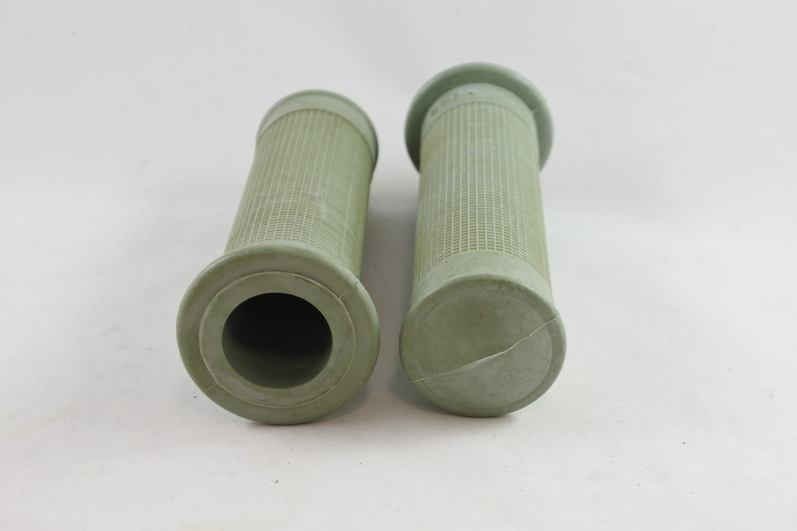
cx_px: 398
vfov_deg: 33.4
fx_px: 885
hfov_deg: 48.5
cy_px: 266
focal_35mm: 40
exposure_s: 1/125
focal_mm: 15
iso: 400
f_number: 4.2
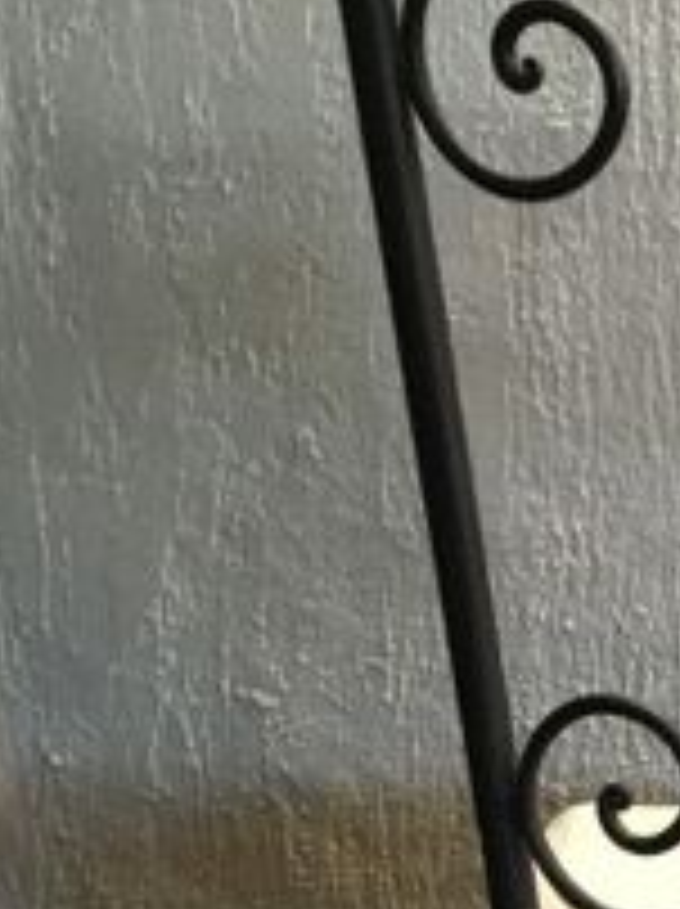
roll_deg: -0.4
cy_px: 855
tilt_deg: -8.9
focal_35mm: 92
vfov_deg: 20.8
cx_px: 901
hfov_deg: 15.2
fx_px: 2415
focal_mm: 4.15
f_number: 2.2
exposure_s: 1/25
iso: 200
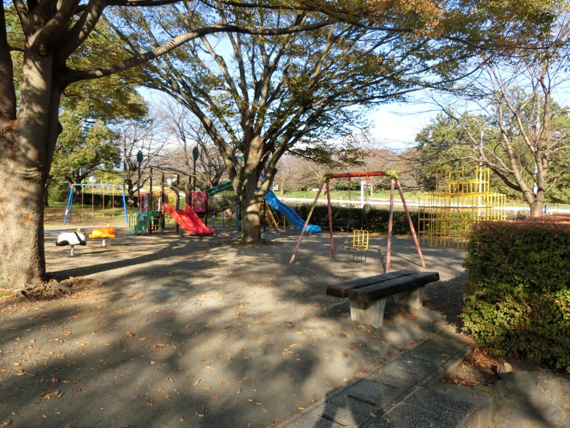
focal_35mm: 25
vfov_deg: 54.9
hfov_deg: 69.4
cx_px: 285
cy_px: 214
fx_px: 412
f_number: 3.5
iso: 250
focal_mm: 4.5
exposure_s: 1/1000
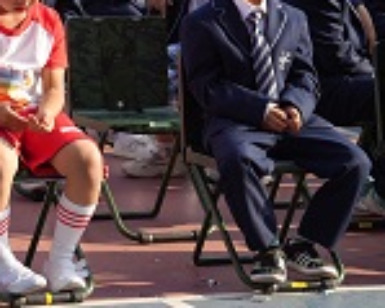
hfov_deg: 7.2
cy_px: -194
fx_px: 3018
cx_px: -186
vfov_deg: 5.8
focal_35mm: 265
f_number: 4.5
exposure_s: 1/320
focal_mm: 70
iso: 100
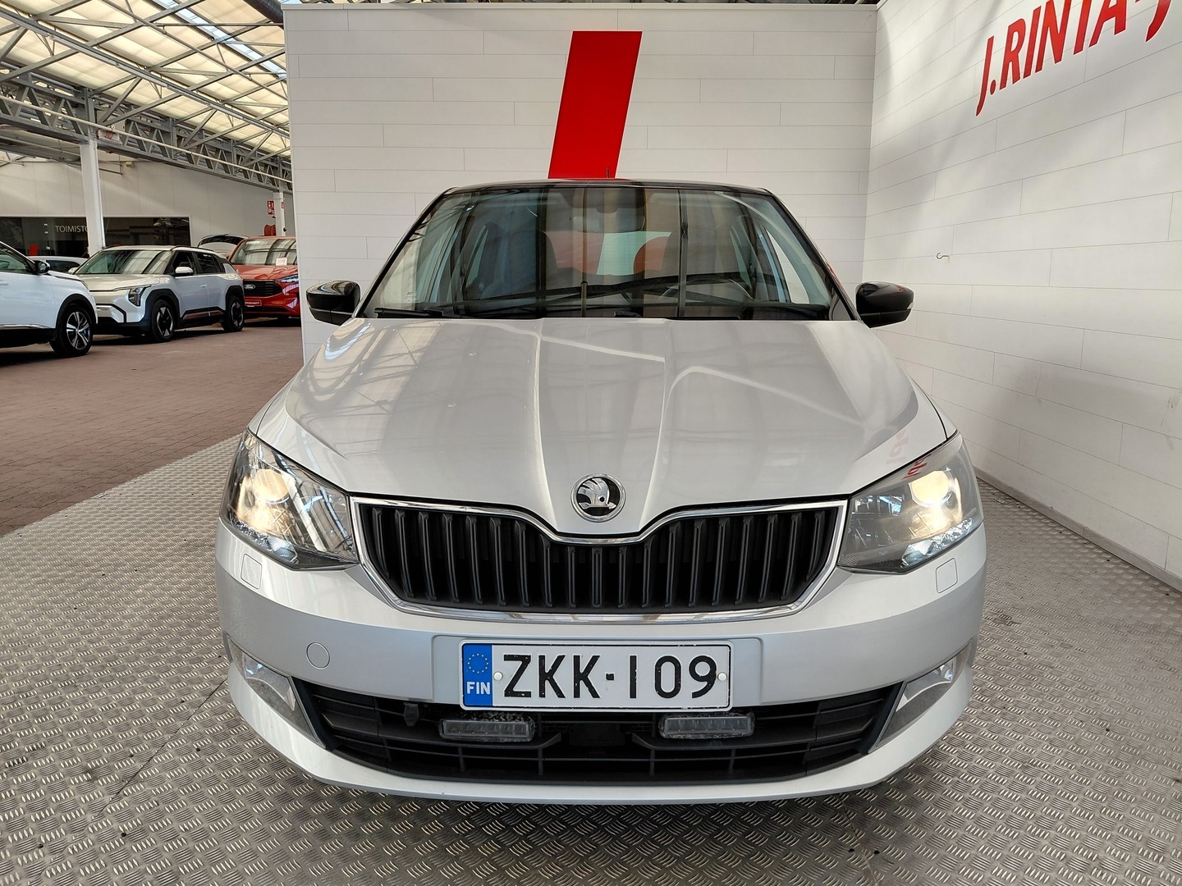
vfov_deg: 54.9
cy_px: 443
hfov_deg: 69.4
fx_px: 854
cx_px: 591
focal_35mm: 25
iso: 50
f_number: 1.8
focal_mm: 4.69
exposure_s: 1/203
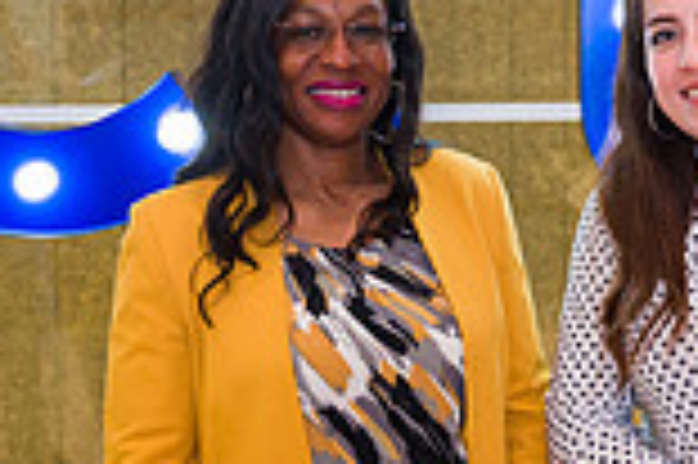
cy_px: 176
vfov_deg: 11.8
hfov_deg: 17.6
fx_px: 2247
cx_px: 414
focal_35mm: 116
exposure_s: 1/200
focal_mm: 31
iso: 1600
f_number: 4
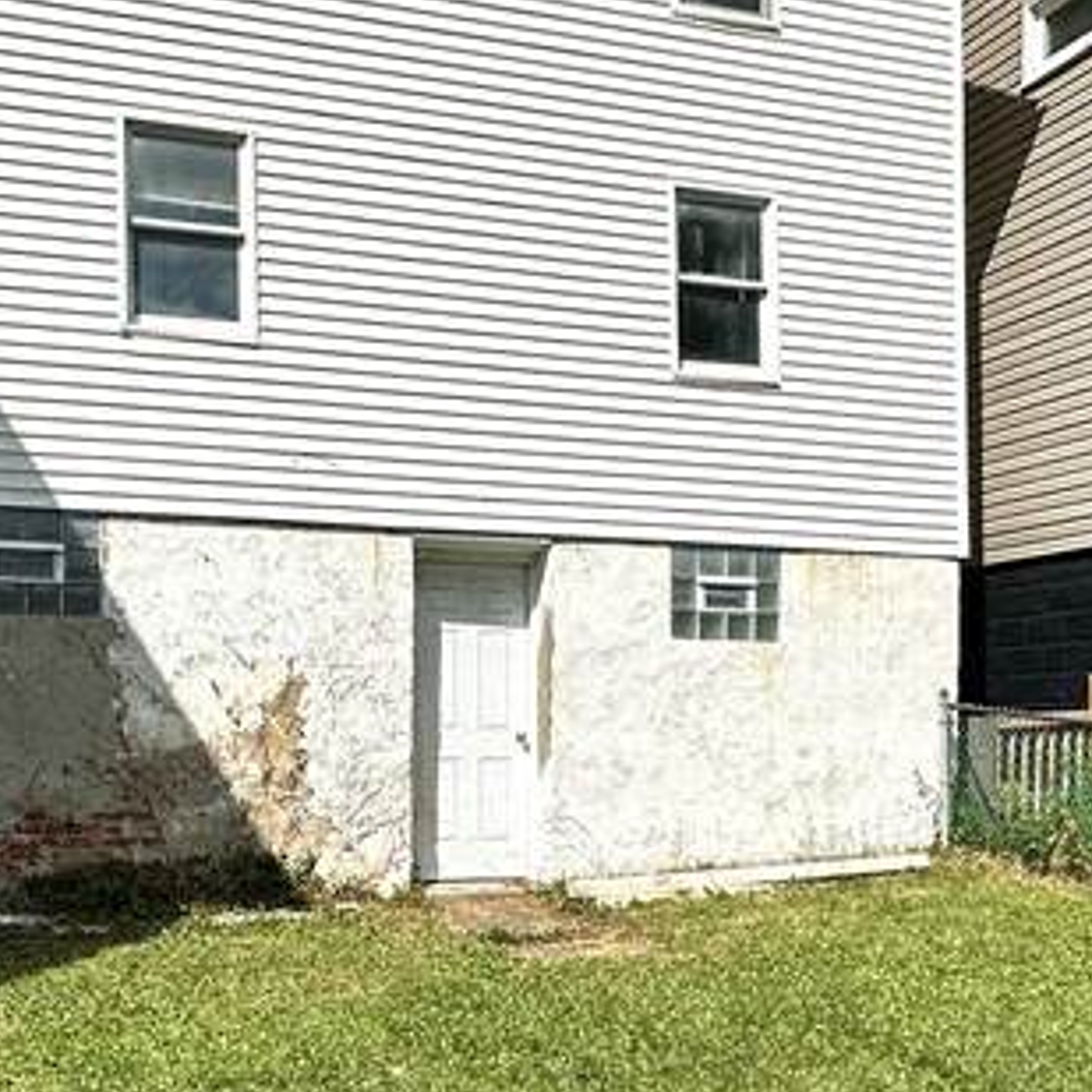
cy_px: 786
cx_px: 419
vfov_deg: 40.1
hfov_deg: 40.7
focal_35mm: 41
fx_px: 1463
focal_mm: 2.22
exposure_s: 1/4292
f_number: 2.2
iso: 50
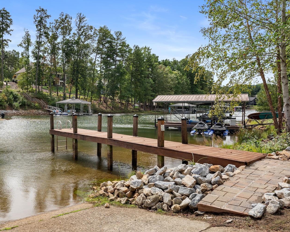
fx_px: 259
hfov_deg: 56.6
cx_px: 85
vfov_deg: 48.3
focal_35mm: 30
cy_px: 112
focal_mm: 20.1
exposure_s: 1/1250
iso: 400
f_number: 5.6
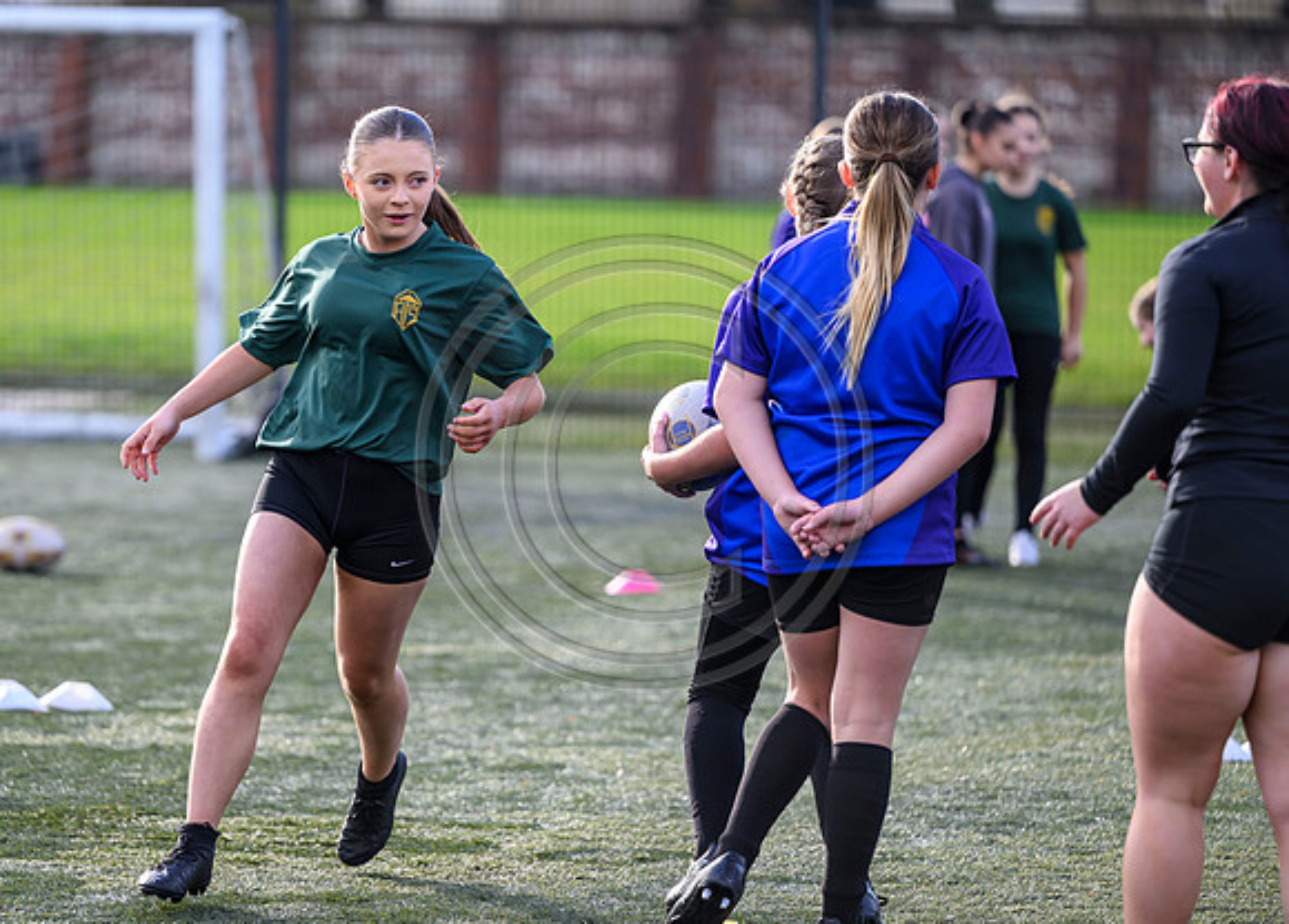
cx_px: 531
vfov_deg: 7.2
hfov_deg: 10.0
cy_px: 419
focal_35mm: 201
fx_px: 7372
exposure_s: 1/1000
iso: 500
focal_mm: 175
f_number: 3.2
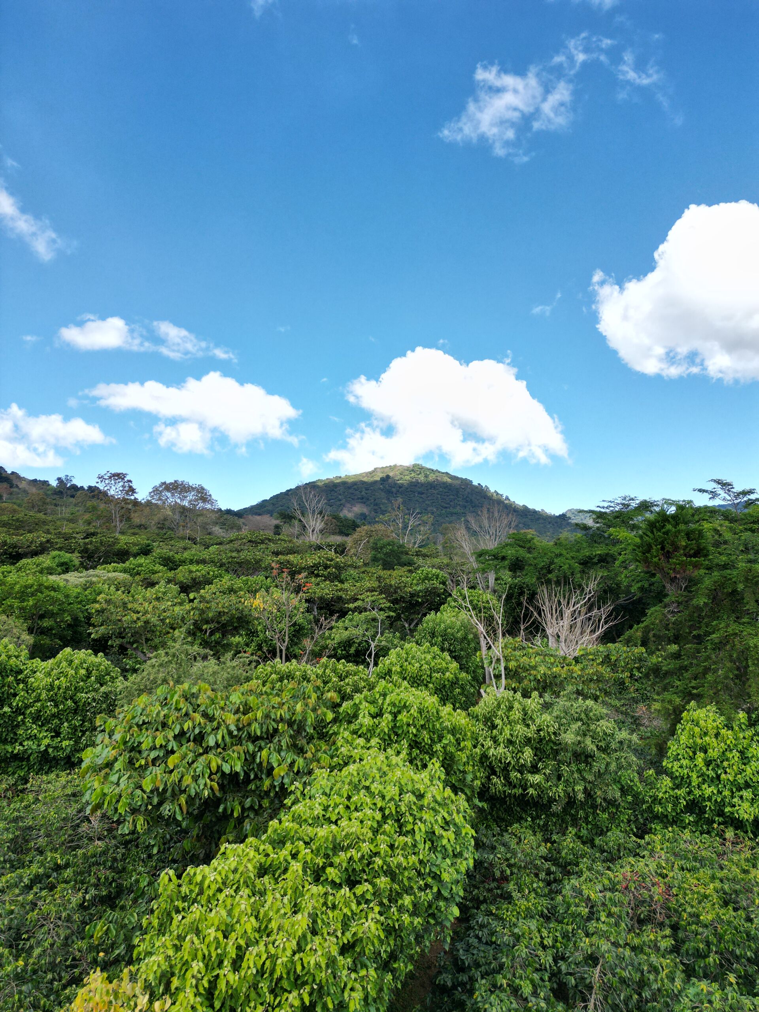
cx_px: 380
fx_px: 702
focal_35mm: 24
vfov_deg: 71.6
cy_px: 506
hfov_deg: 56.8
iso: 100
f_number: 1.7
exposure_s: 1/1600
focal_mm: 6.72
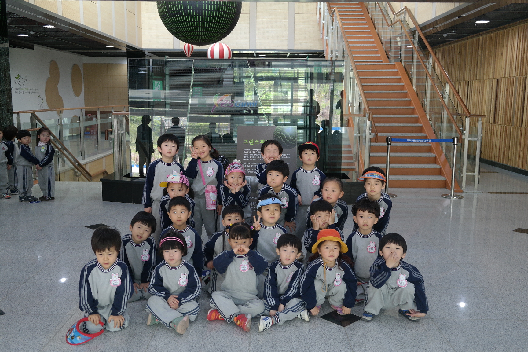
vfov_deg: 36.9
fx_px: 528
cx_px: 264
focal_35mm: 36
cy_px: 176
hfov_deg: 53.1
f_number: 3.5
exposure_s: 1/50
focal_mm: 24
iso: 400
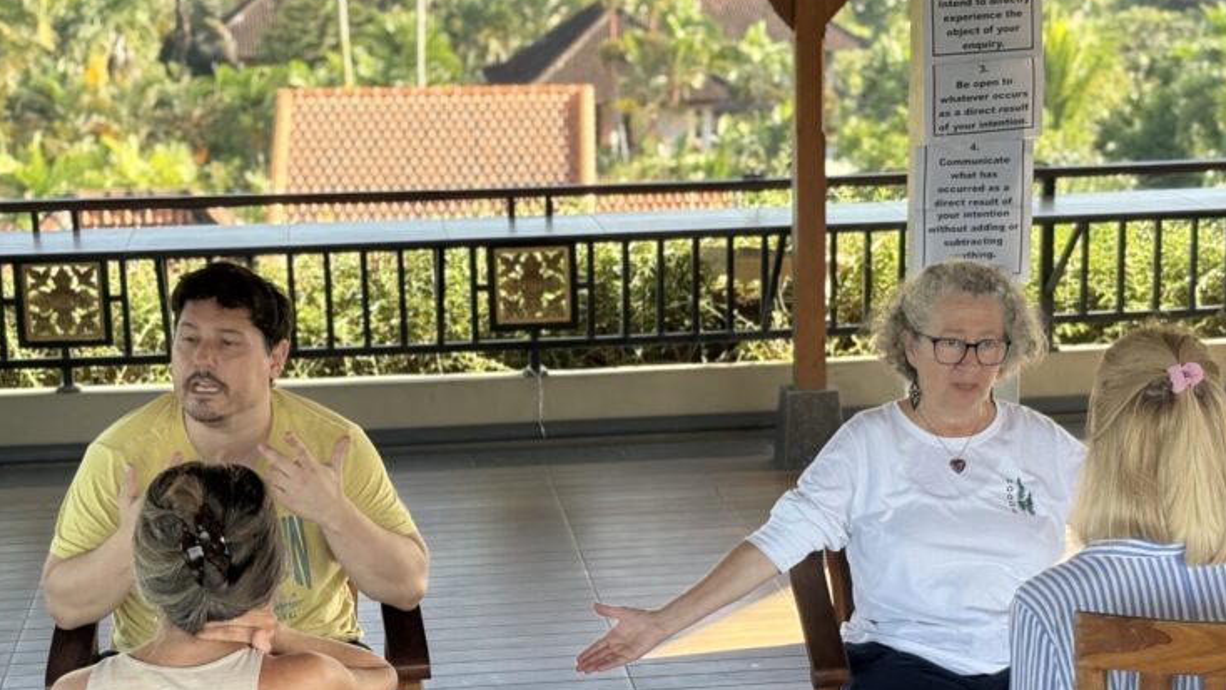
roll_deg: +2.3
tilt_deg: -15.2
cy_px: 550
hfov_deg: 26.8
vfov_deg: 15.2
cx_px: 651
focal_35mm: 79
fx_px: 2568
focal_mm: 5.96
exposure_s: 1/263
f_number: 1.6
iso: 50
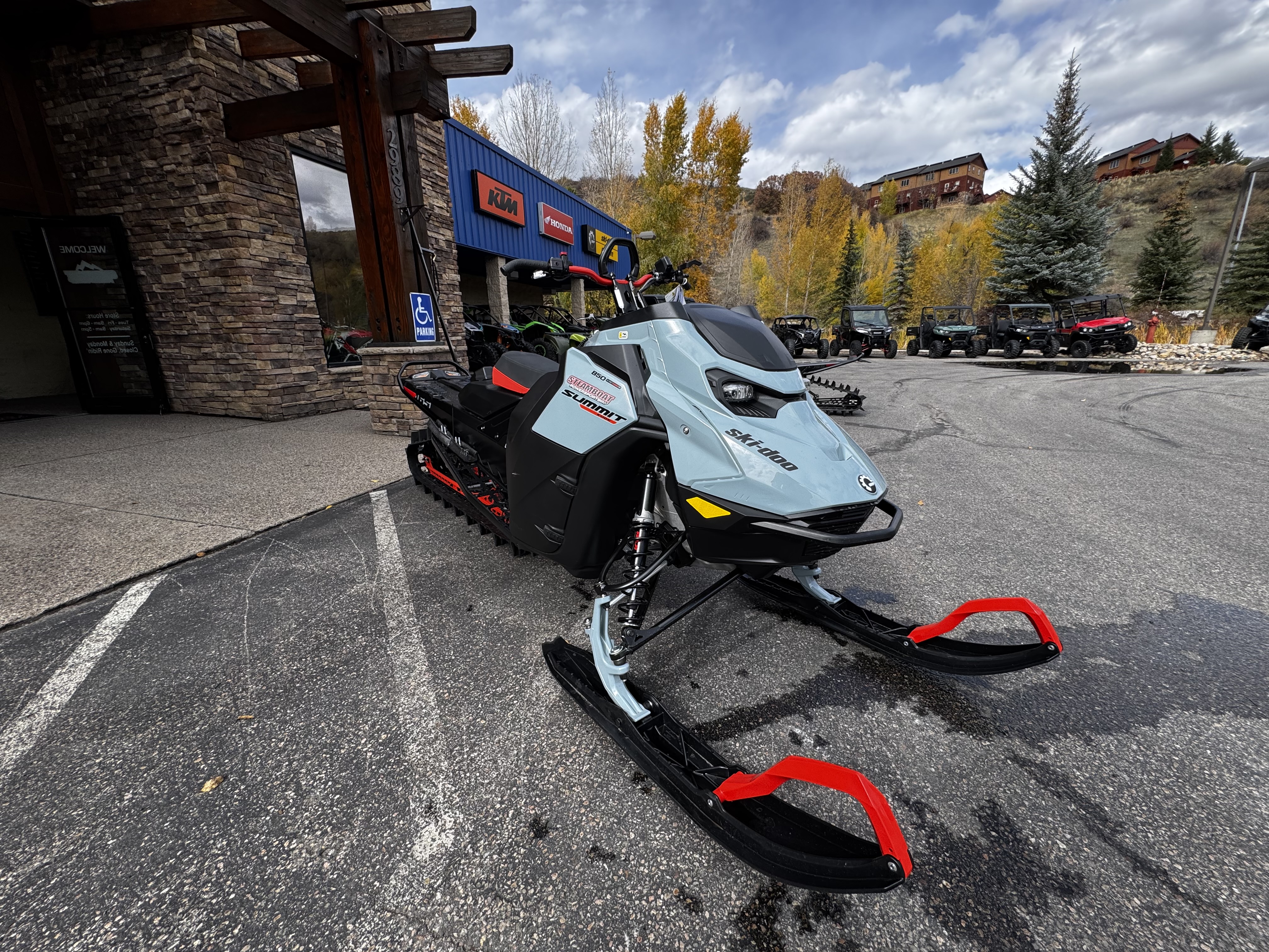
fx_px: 513
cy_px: 476
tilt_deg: -16.3
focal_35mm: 14
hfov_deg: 102.1
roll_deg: +1.7
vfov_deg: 85.7
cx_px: 634
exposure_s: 1/657
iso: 40
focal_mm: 2.22
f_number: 2.2
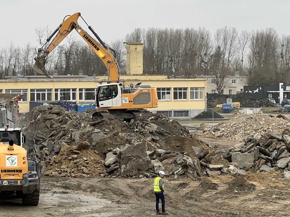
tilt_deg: -2.1
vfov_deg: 12.2
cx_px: 100
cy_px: 124
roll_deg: +0.7
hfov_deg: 16.2
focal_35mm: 121
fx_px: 1014
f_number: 2.8
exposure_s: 1/99
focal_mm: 9
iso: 32
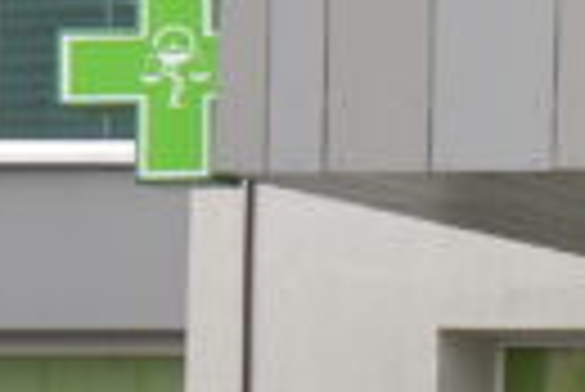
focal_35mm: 157
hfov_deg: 8.8
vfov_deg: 8.7
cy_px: 457
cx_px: 2079
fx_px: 2554
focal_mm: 20
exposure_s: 1/250
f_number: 3.5
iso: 100
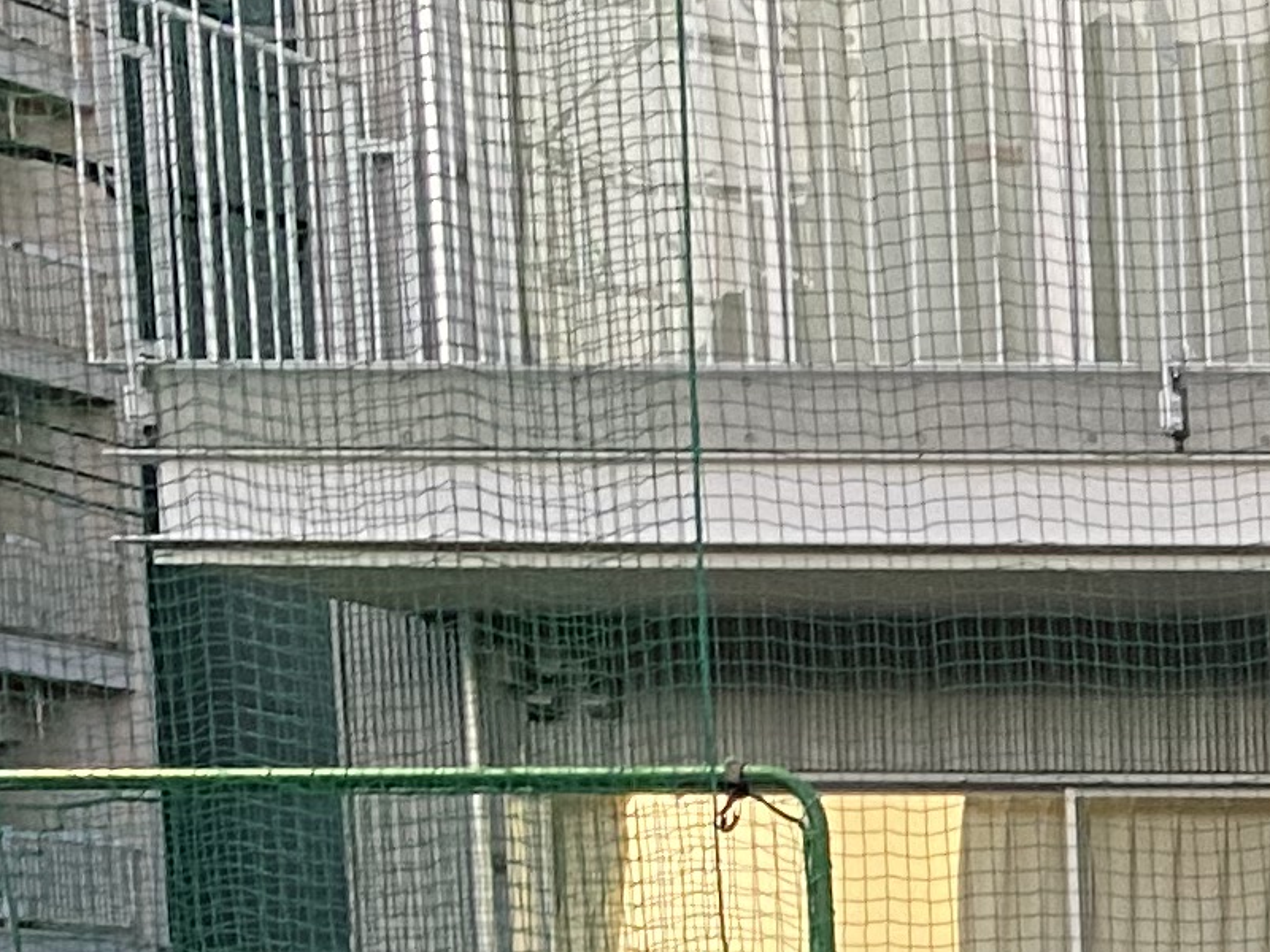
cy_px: 1774
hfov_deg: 12.2
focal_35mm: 131
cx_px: 2996
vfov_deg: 10.6
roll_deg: -0.7
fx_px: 4806
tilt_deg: -7.5
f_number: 1.8
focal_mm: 4.25
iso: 125
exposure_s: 1/50
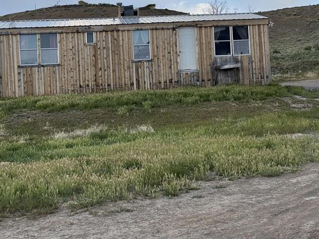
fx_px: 728
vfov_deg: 18.6
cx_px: 179
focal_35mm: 79
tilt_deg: +3.8
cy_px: 60
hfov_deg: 24.7
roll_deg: +3.3
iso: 64
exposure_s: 1/1575
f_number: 1.78
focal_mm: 6.76
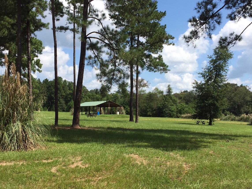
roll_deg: -1.2
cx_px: 126
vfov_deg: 48.2
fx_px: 211
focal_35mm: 29
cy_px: 94
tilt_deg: +3.7
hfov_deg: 61.7
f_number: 2.2
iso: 32
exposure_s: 1/2198
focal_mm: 4.15
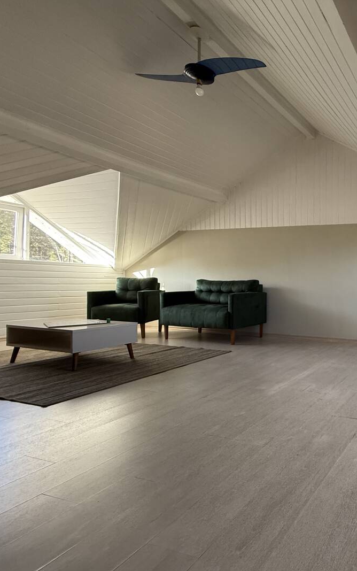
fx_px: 311
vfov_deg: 85.0
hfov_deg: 46.2
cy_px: 288
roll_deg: -1.0
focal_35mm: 20
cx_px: 382
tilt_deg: +0.2
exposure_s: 1/120
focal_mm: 2.22
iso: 250
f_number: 2.2
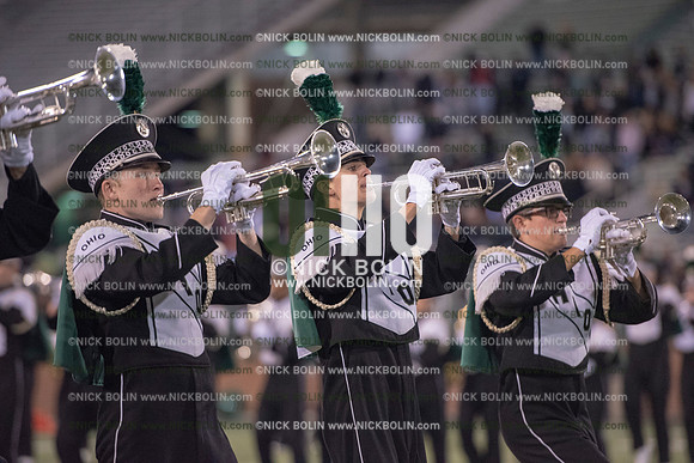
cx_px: 347
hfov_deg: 10.3
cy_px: 232
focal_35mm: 200
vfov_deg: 6.9
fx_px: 3856
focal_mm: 200
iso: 5000
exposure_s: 1/1250
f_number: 3.2
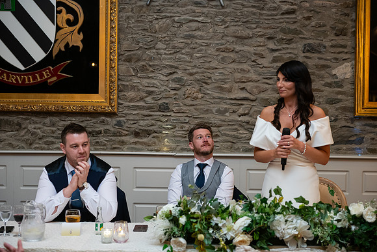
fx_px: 733
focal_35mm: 70
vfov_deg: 19.5
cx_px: 188
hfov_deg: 28.8
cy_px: 126
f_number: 3.5
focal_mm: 70
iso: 800
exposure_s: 1/160
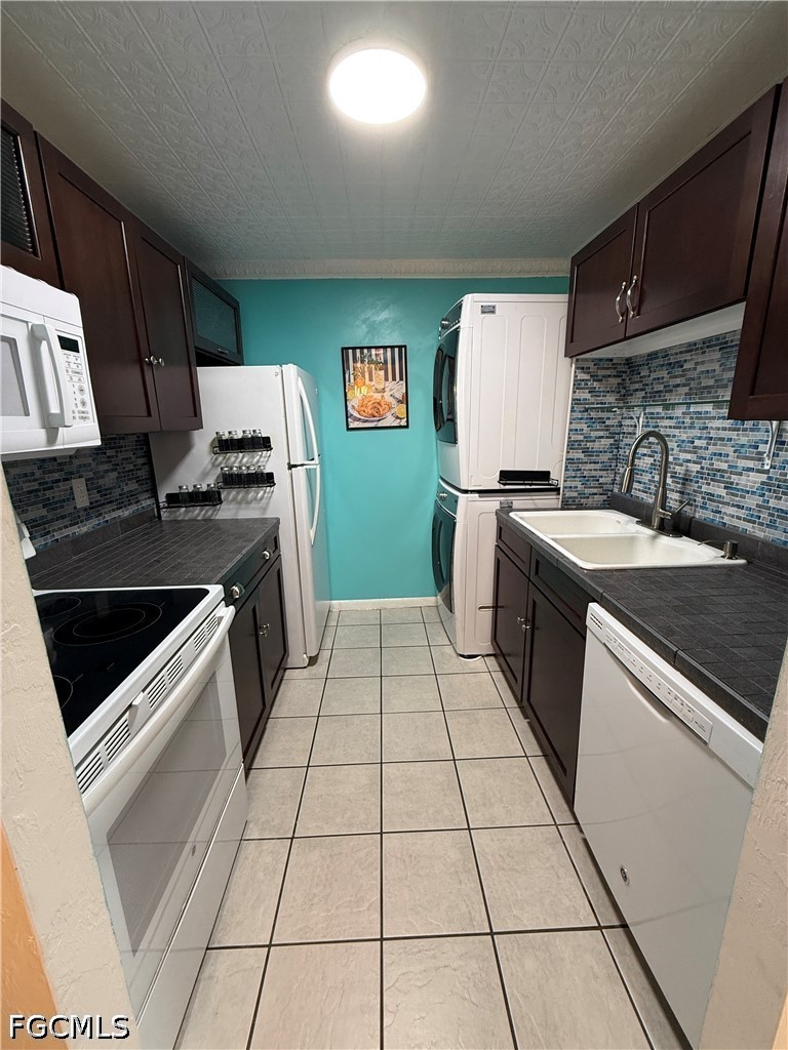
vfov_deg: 102.1
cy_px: 525
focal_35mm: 14
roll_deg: +0.9
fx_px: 425
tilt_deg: -12.8
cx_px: 394
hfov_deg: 85.7
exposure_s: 1/60
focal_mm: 2.22
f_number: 2.2
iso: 200
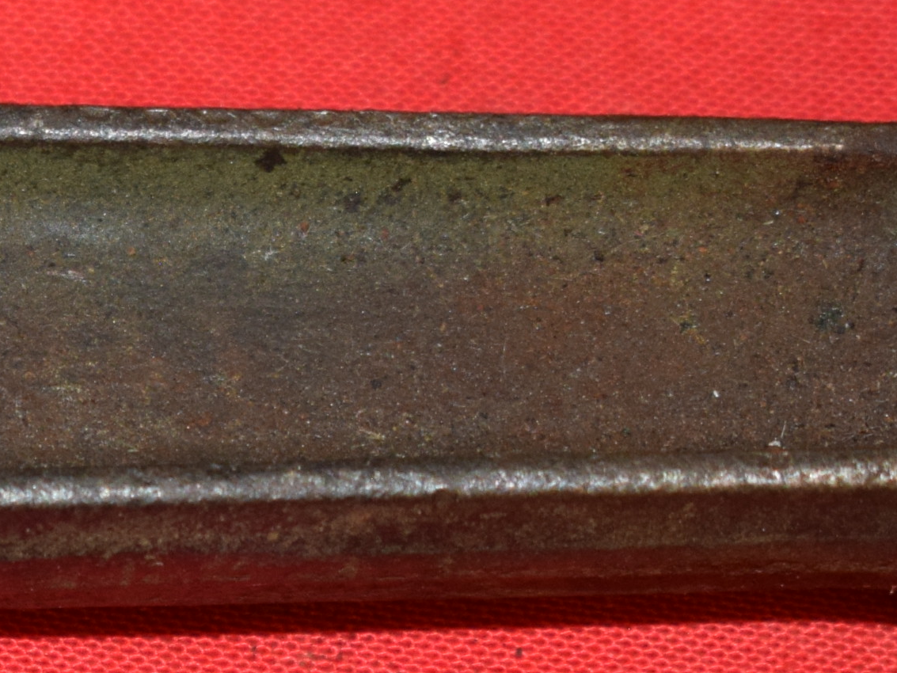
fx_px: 8161
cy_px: 808
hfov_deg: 6.2
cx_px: -571
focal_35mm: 315
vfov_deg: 4.7
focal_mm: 55
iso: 640
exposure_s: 1/100
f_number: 5.6
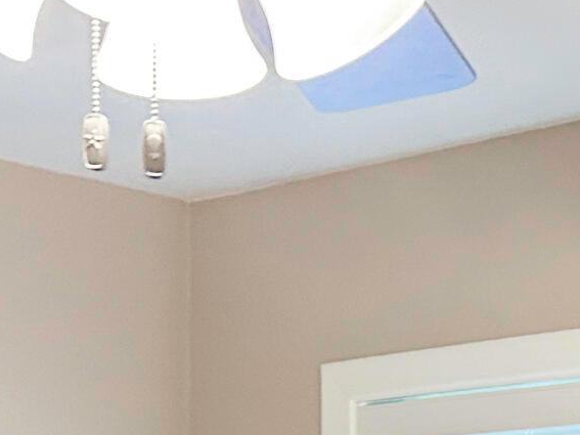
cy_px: 1126
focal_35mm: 127
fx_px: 2127
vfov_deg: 9.9
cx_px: 926
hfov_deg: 14.3
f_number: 1.8
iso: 400
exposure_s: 1/60
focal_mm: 6.86
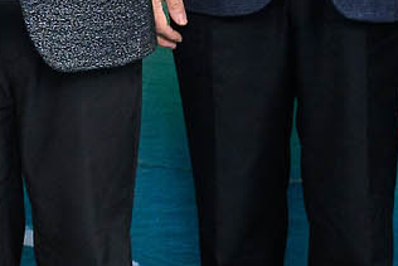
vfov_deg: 4.1
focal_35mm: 329
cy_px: -505
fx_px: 3639
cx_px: -200
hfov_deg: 6.2
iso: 1600
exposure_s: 1/160
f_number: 4
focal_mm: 52
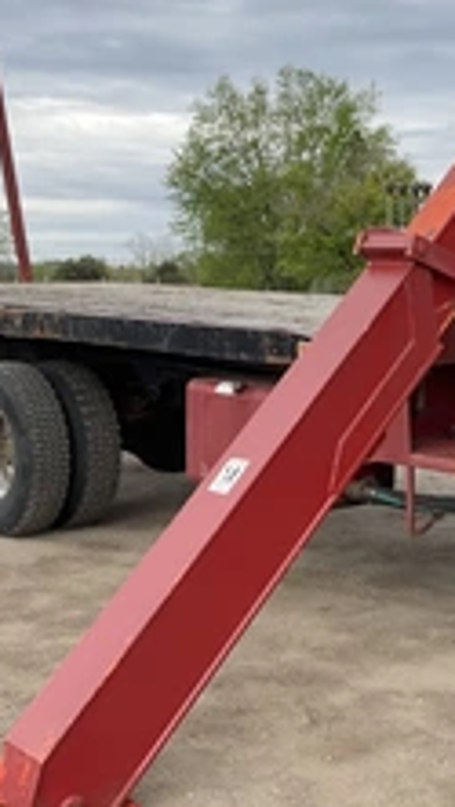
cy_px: 447
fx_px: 1222
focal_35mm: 57
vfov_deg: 36.6
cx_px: 419
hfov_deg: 20.6
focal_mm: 3
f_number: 1.8
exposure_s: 1/519
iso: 25
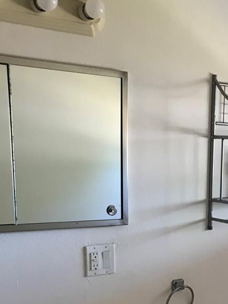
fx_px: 510
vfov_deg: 31.7
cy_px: 272
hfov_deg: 24.5
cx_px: 203
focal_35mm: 58
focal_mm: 3.99
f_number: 1.8
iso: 40
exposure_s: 1/20
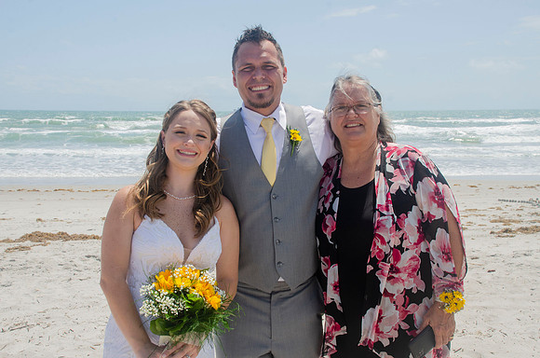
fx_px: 629
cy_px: 179
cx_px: 270
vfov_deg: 31.7
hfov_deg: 46.5
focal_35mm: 42
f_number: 11
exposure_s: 1/250
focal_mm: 28
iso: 100
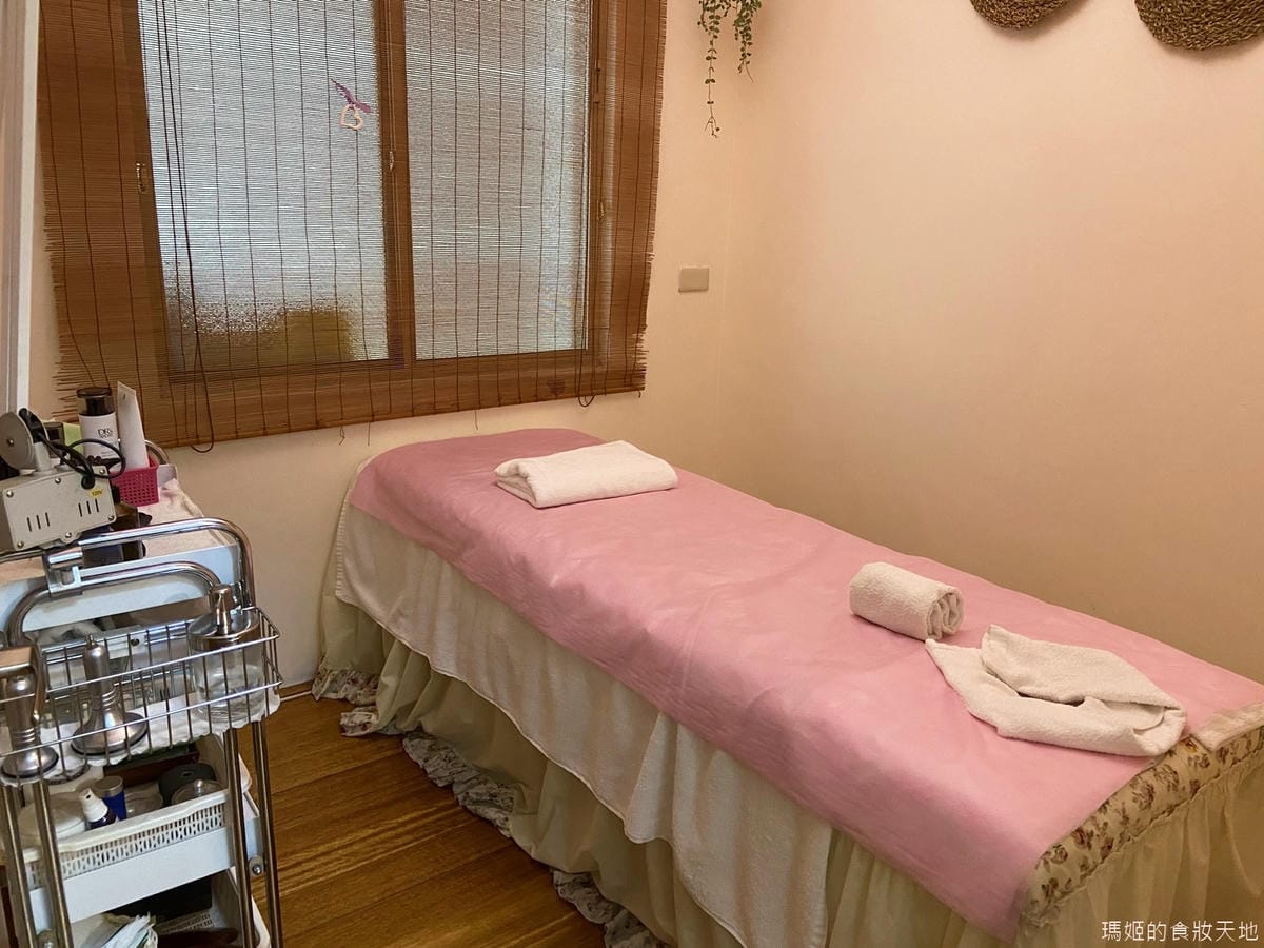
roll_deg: -1.8
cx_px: 632
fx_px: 949
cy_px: 474
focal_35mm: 26
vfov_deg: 53.1
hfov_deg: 67.3
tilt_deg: -15.8
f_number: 1.8
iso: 500
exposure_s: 1/40
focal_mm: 4.25
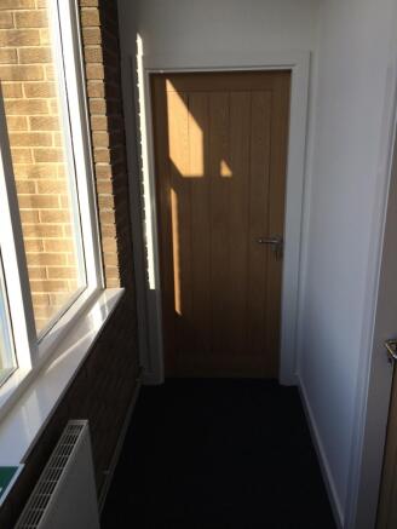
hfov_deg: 46.8
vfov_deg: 60.0
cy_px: 264
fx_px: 459
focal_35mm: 30
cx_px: 198
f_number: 2.2
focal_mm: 4.12
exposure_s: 1/855
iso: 32
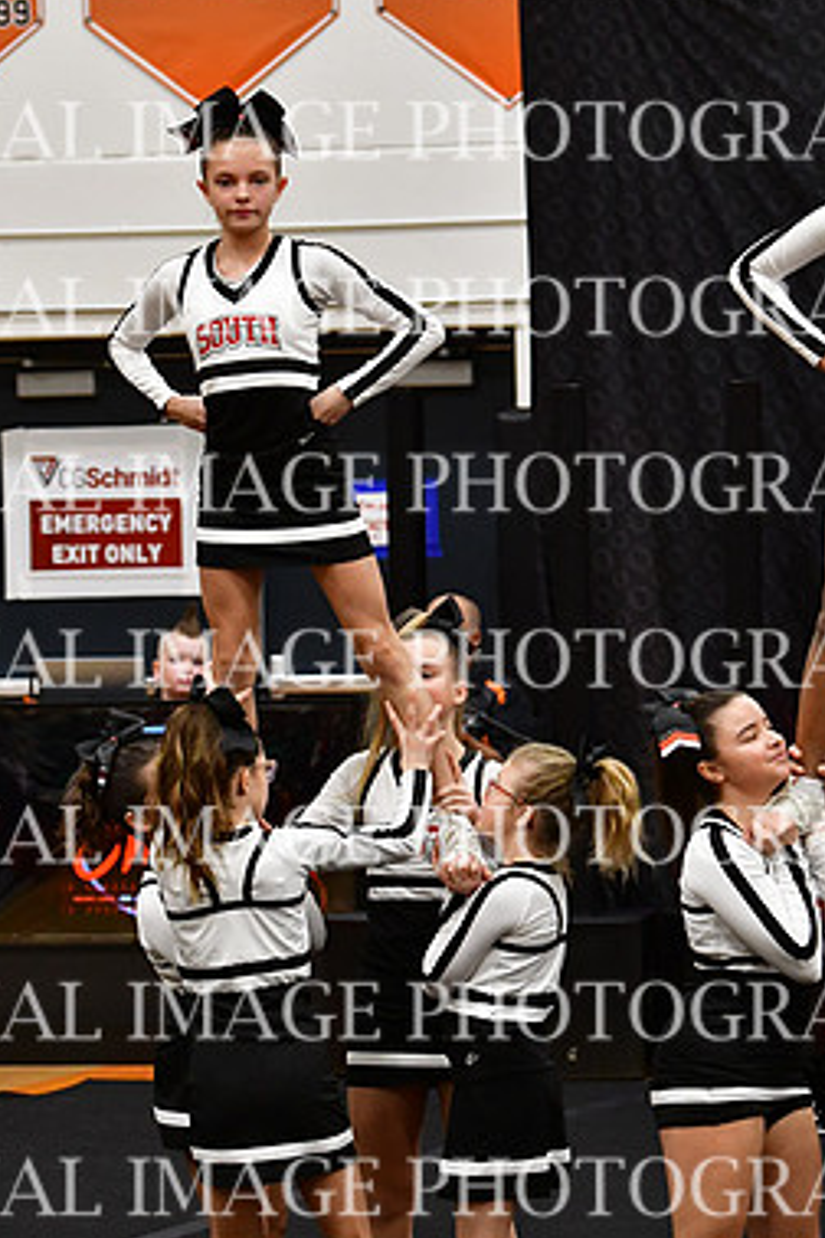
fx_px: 8696
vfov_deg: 8.1
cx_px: 385
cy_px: 747
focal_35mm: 253
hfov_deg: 5.4
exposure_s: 1/400
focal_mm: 110
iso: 4000
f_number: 4
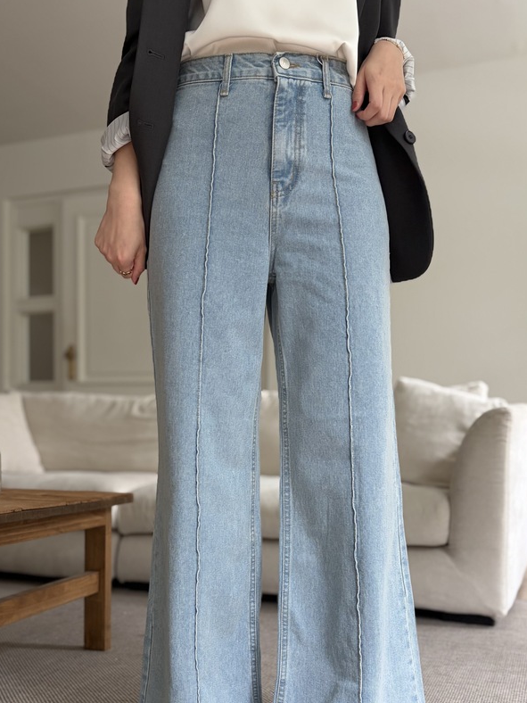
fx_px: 670
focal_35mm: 33
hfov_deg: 42.9
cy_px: 436
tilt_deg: -1.3
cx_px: 232
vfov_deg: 54.8
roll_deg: -0.7
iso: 125
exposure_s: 1/115
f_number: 1.6
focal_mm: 5.96
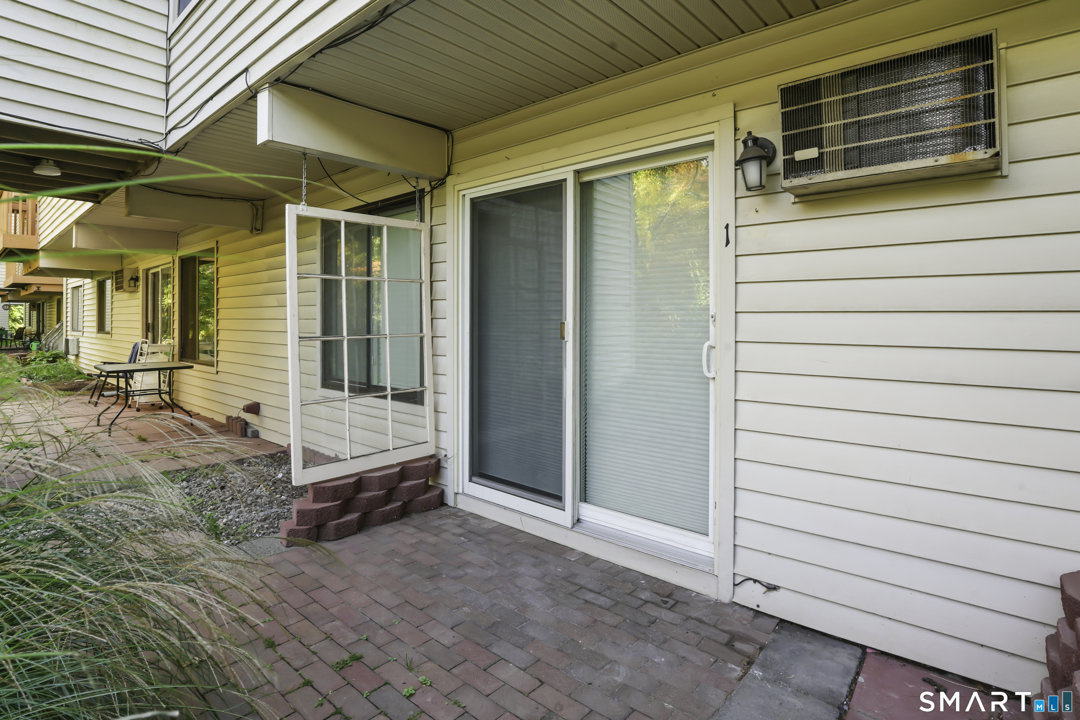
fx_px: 510
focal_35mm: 17
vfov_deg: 70.4
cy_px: 360
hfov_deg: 93.3
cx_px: 540
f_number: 11
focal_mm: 17
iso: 100
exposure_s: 1/40
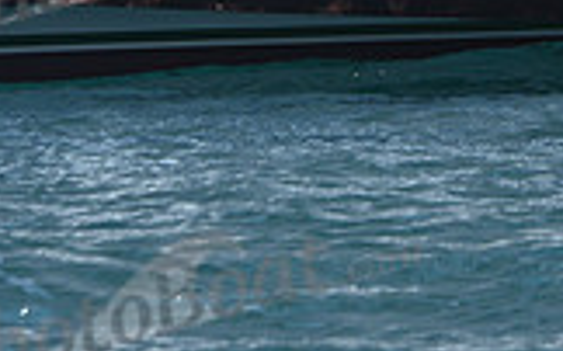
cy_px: -280
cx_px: 605
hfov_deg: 3.8
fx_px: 8387
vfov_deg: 2.4
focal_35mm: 547
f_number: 8
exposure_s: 1/1250
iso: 250
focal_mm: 150
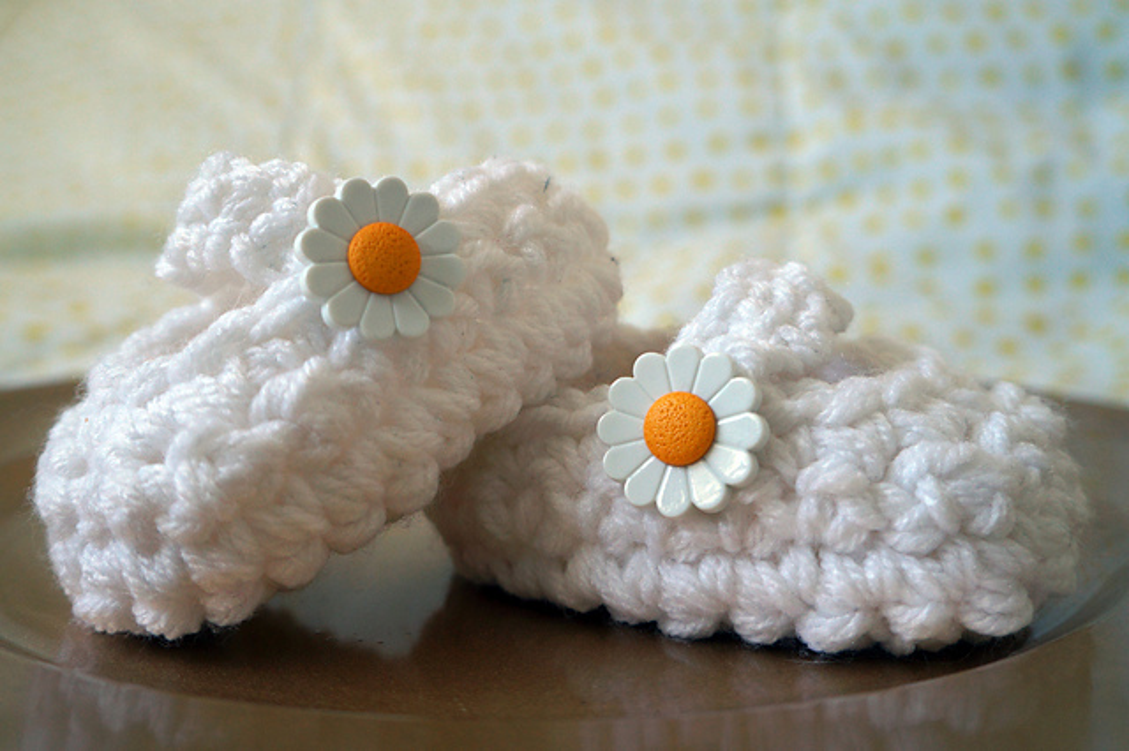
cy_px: 376
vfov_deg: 39.9
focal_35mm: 33
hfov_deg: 57.2
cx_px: 564
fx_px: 1034
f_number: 4
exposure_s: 1/60
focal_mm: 22
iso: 320
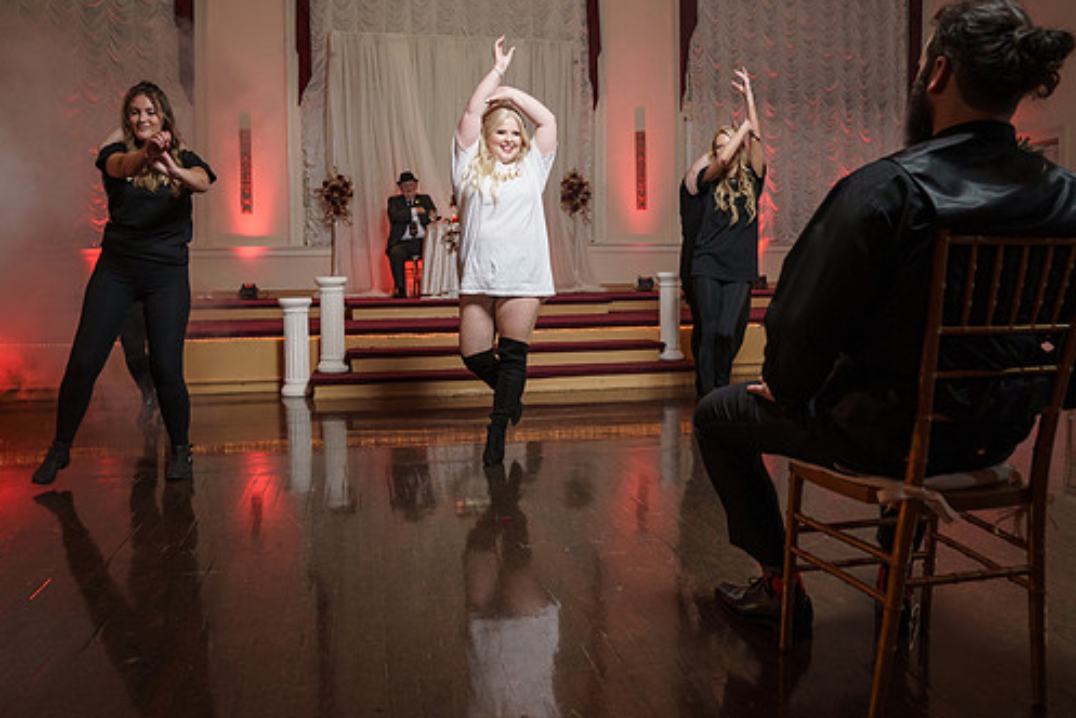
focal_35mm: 28
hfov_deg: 65.4
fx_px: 837
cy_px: 338
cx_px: 543
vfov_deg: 46.4
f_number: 4
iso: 2000
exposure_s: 1/200
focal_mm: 24
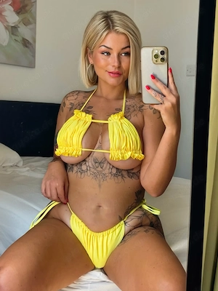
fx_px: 403
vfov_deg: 39.7
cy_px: 146
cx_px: 109
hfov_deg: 30.3
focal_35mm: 48
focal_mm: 6.76
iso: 64
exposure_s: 1/379
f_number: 1.78
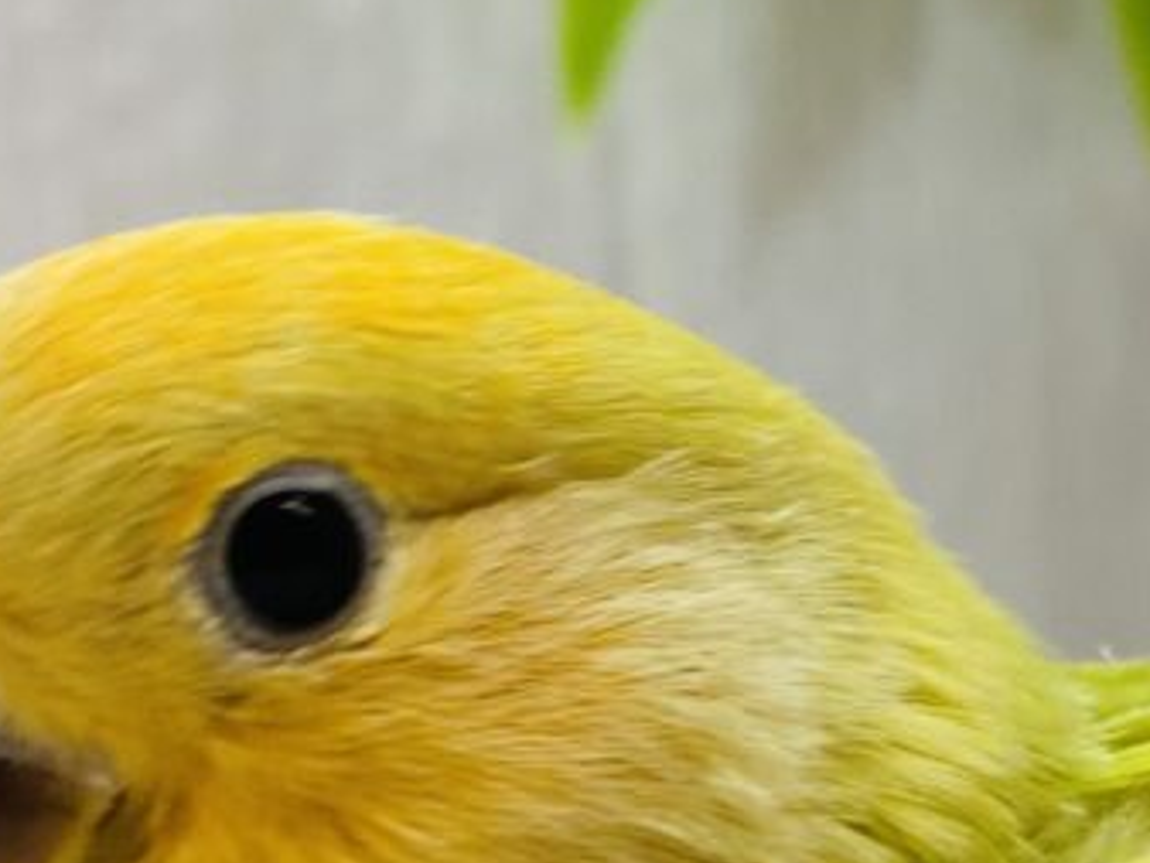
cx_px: 1017
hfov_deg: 21.5
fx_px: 2958
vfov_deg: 15.4
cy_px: 1279
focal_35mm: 89
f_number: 1.8
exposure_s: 1/100
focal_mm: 4.25
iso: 50
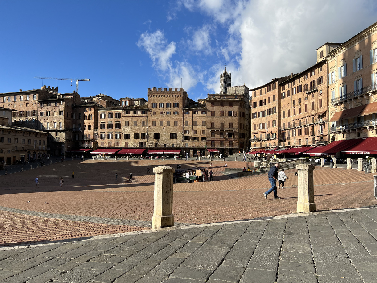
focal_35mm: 26
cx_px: 188
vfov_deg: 53.1
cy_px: 142
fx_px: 283
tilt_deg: +2.5
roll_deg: -0.2
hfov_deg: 67.3
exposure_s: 1/4444
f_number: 1.5
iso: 50
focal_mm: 5.7
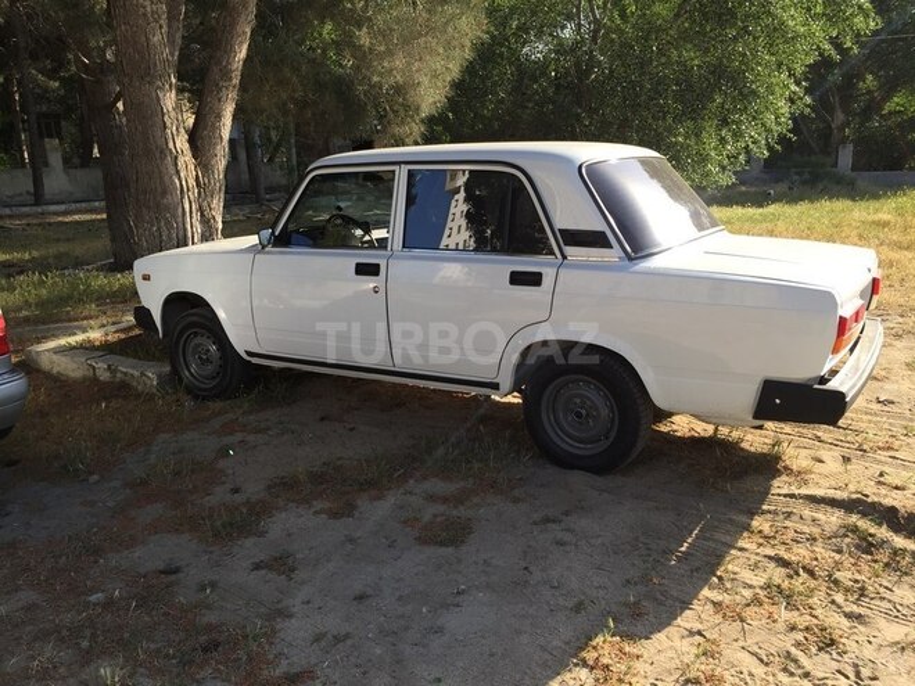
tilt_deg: -16.2
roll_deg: +3.6
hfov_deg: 61.7
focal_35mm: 29
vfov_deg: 48.2
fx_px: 767
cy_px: 343
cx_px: 458
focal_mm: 4.15
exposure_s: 1/590
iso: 32
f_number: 2.2
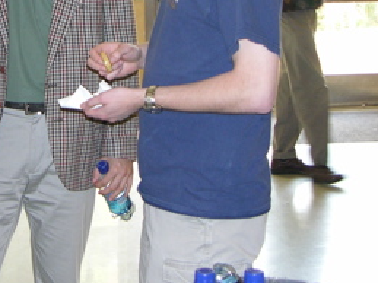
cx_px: 60
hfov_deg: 19.4
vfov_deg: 14.7
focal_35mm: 100
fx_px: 1091
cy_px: 65
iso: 100
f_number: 2.8
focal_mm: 8.9
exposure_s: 1/30
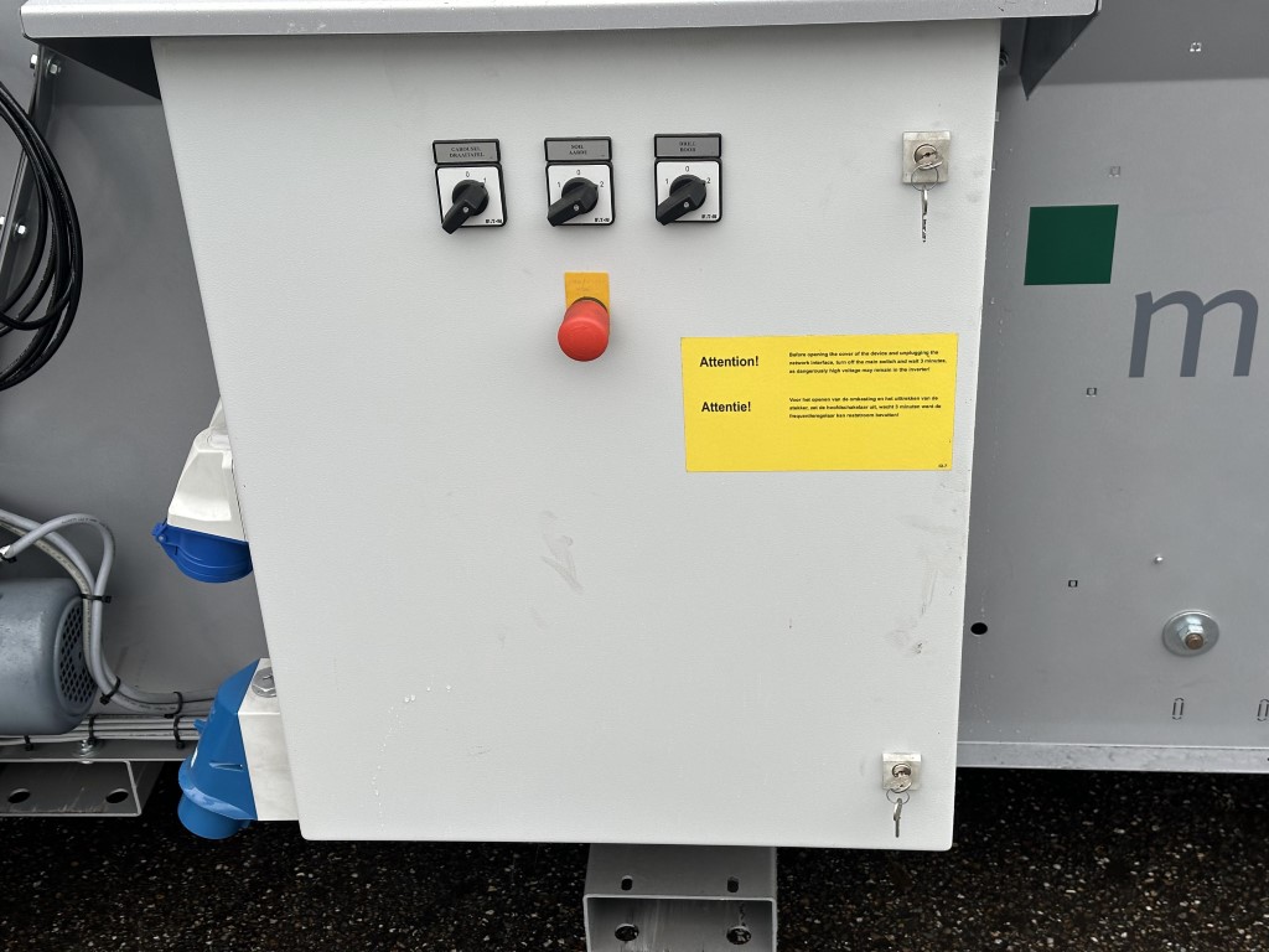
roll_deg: +3.7
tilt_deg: -29.3
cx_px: 634
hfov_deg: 39.7
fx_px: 1760
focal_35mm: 48
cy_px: 476
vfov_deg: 30.3
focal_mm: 6.86
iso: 40
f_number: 1.78
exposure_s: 1/121
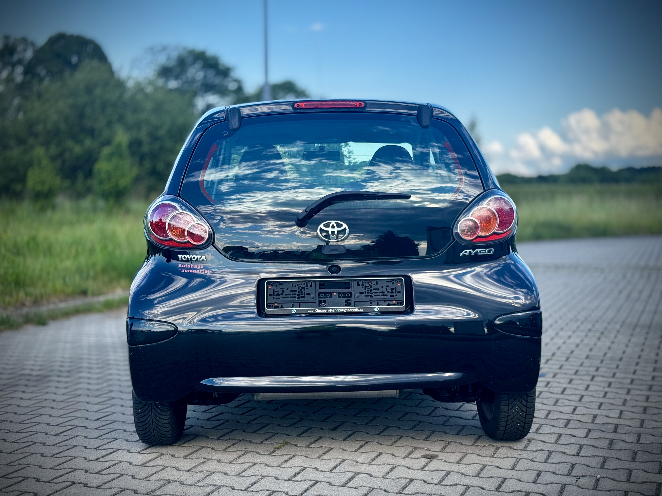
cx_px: 331
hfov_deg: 39.7
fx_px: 918
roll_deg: +0.3
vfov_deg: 30.3
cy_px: 248
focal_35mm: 48
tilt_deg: -3.3
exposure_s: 1/1094
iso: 64
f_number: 1.78
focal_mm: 6.76
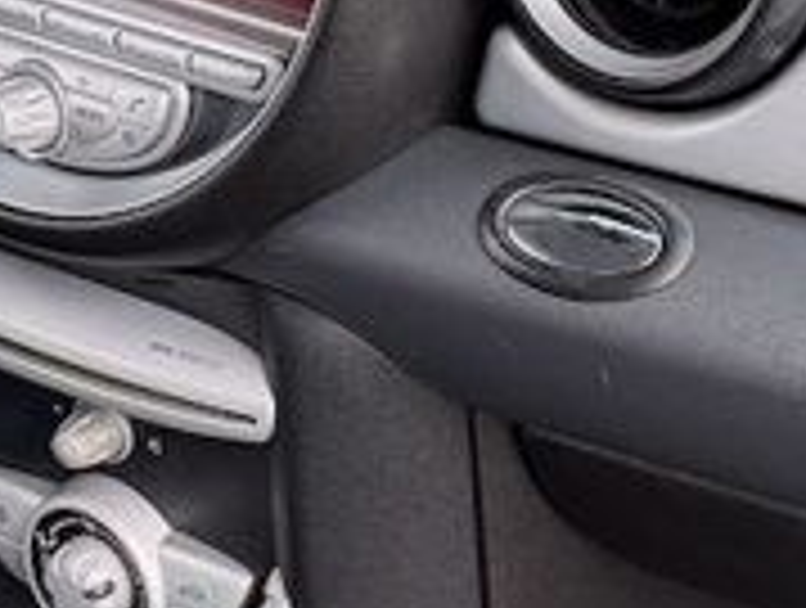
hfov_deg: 14.3
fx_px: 3196
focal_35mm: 137
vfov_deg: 10.8
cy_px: 563
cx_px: 554
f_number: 1.78
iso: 100
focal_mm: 6.76
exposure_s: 1/190
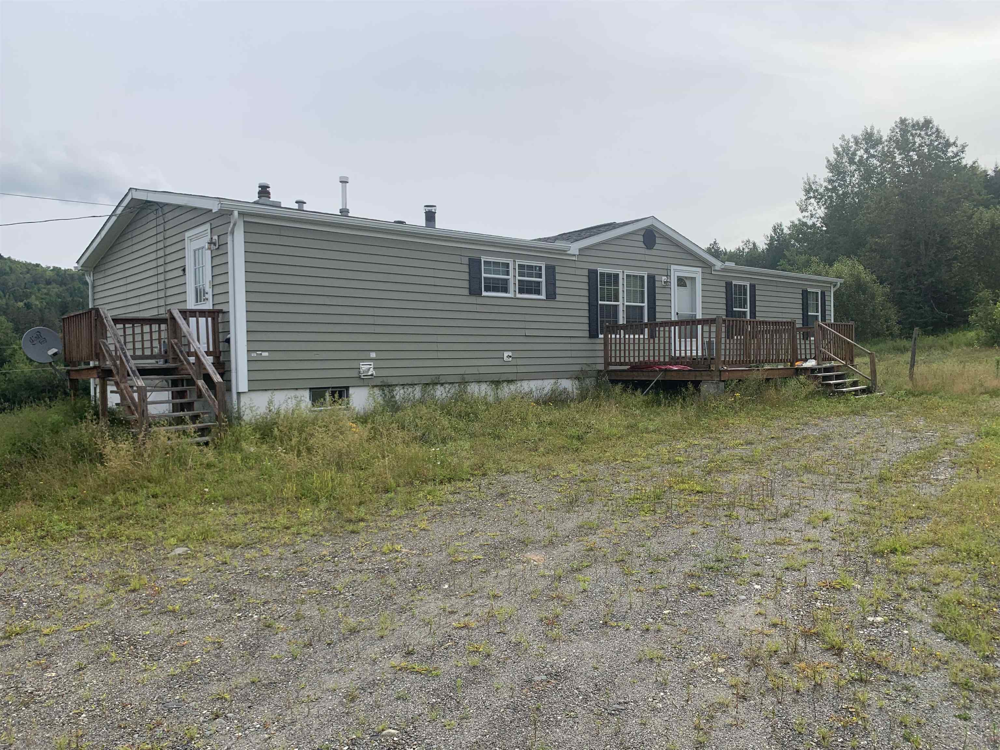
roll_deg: +1.3
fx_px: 751
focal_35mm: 26
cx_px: 500
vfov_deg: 53.1
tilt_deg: -0.6
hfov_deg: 67.3
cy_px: 375
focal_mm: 4.25
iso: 25
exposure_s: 1/3650
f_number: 1.8
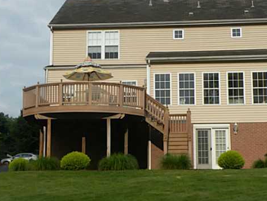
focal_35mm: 71
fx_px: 548
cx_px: 146
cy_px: 94
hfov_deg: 27.4
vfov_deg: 20.7
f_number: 6.3
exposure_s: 1/215
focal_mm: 7.4
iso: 64
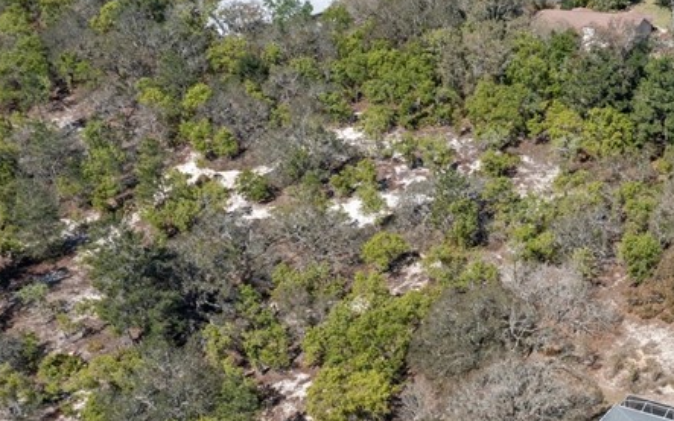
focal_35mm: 70
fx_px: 1286
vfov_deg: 17.9
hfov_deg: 27.6
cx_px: 683
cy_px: 463
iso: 100
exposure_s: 1/320
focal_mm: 10.26
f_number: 5.6
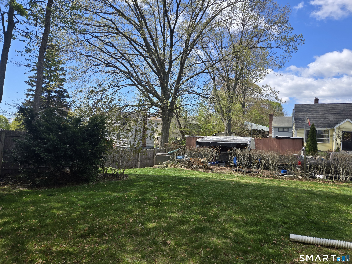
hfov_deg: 73.9
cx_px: 176
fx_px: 234
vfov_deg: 58.9
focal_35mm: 23
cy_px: 132
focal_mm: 5.4
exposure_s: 1/1099
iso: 25
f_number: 1.8
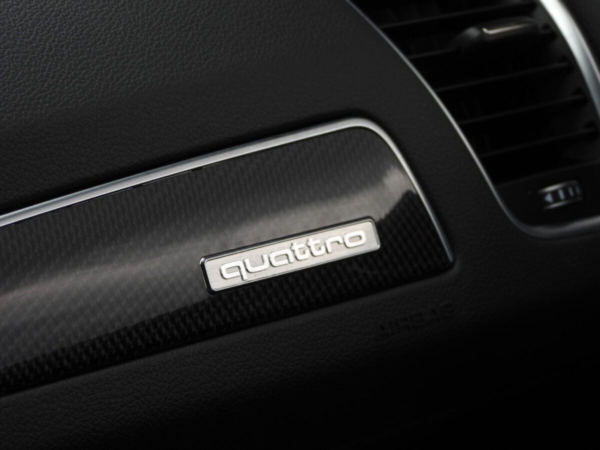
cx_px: 300
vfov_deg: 8.7
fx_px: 2947
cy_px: 225
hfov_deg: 11.6
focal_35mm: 170
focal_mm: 30.5
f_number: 4
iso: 100
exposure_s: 1/100
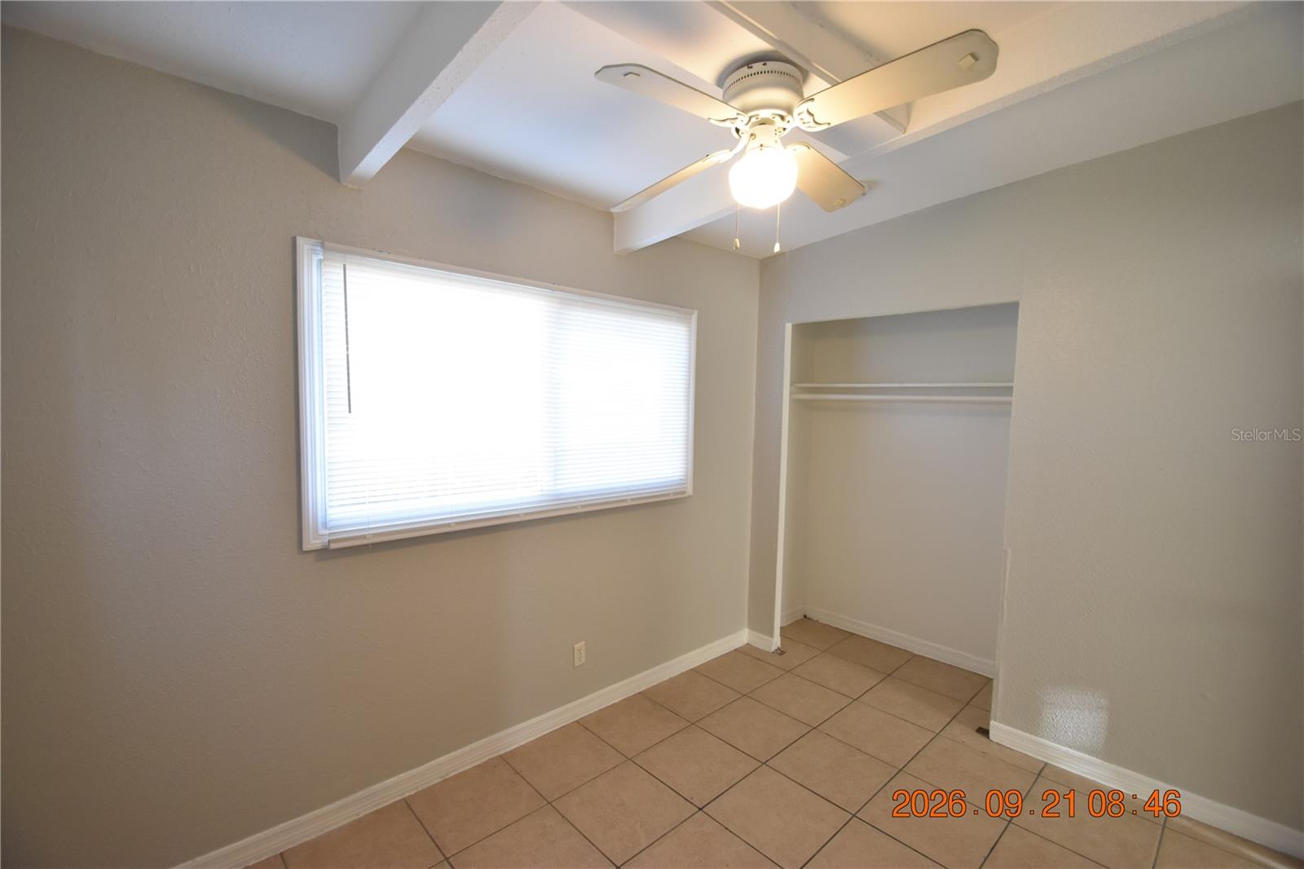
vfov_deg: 77.3
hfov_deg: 100.4
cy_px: 434
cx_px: 652
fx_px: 543
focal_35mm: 15
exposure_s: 1/60
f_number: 3.5
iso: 1000
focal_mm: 10
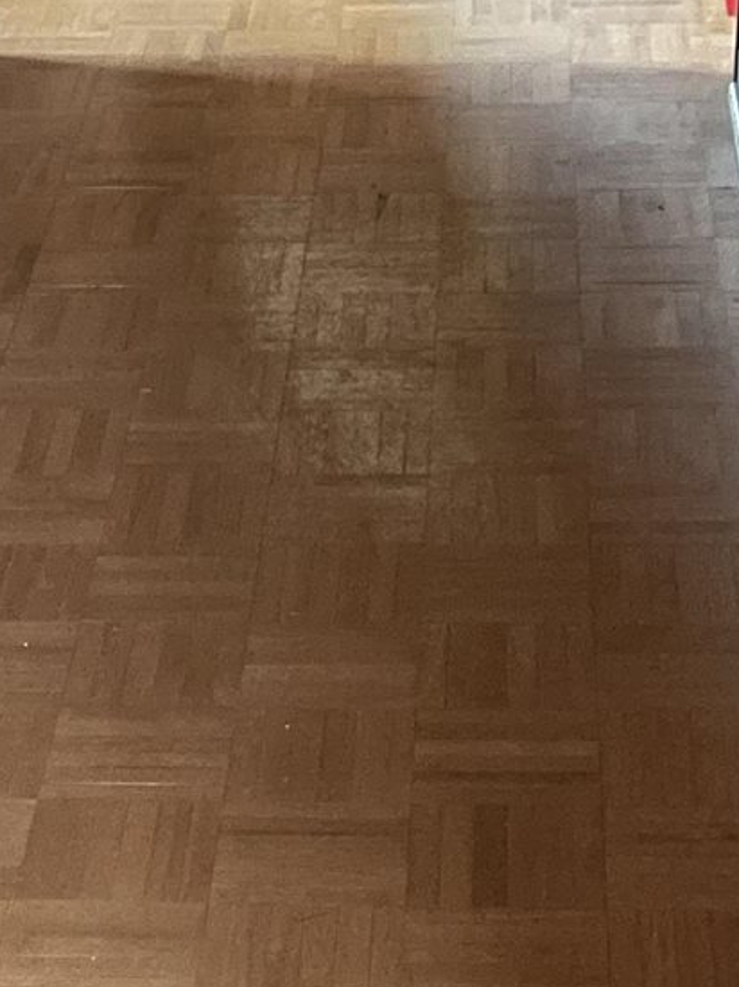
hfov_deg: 13.5
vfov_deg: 17.9
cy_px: 825
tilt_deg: -31.7
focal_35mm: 109
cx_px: 185
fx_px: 3105
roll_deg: +1.9
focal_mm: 4.2
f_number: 1.6
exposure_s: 1/7
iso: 640
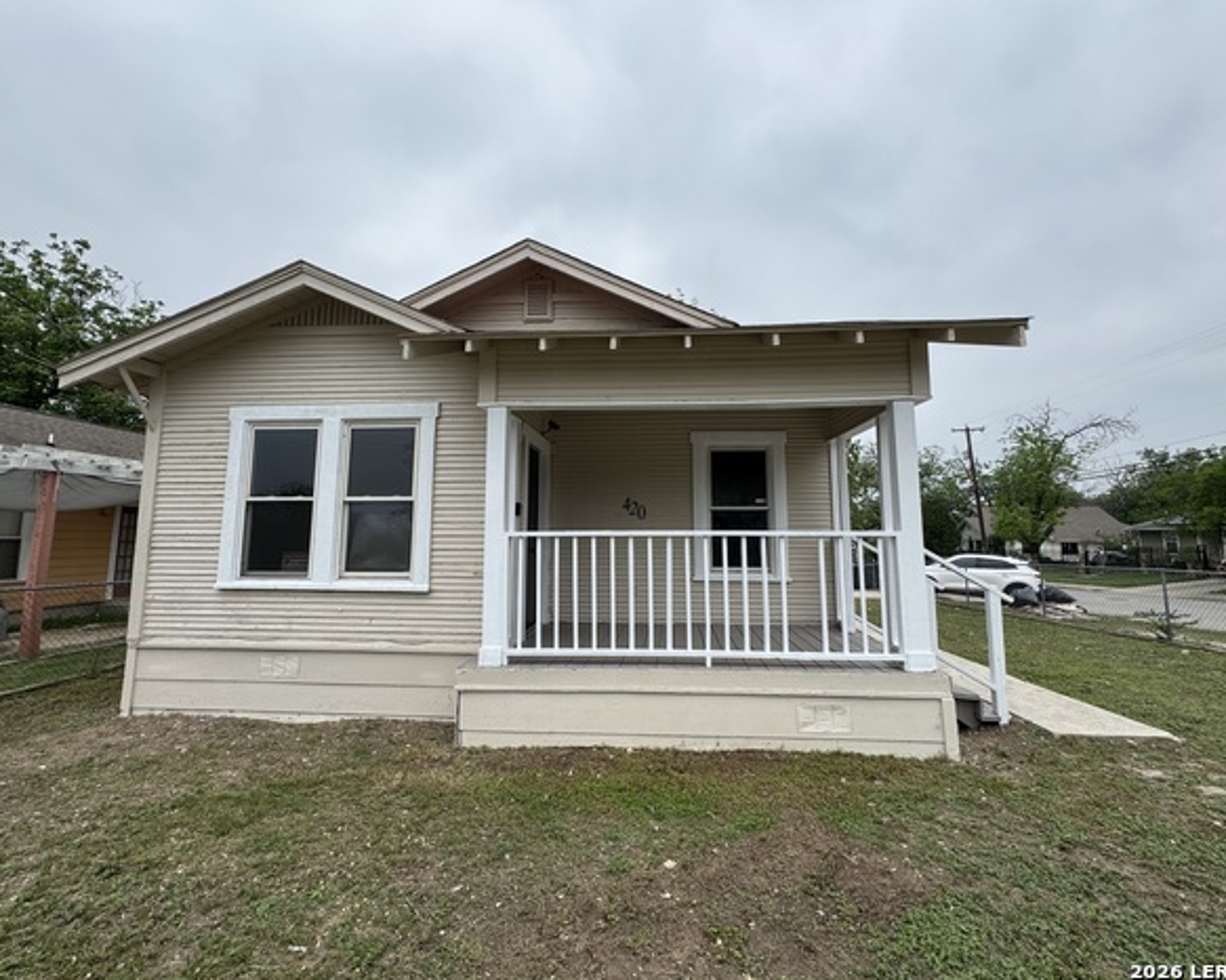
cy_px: 479
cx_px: 625
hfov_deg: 96.8
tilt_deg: +6.5
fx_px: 544
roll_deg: +0.0
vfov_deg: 84.0
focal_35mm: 15
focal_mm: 2.22
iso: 40
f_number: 2.2
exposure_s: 1/700
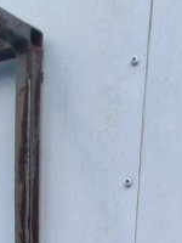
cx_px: 167
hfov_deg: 20.8
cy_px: 490
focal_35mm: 69
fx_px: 484
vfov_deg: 18.3
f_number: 2.2
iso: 50
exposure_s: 1/184
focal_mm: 1.4
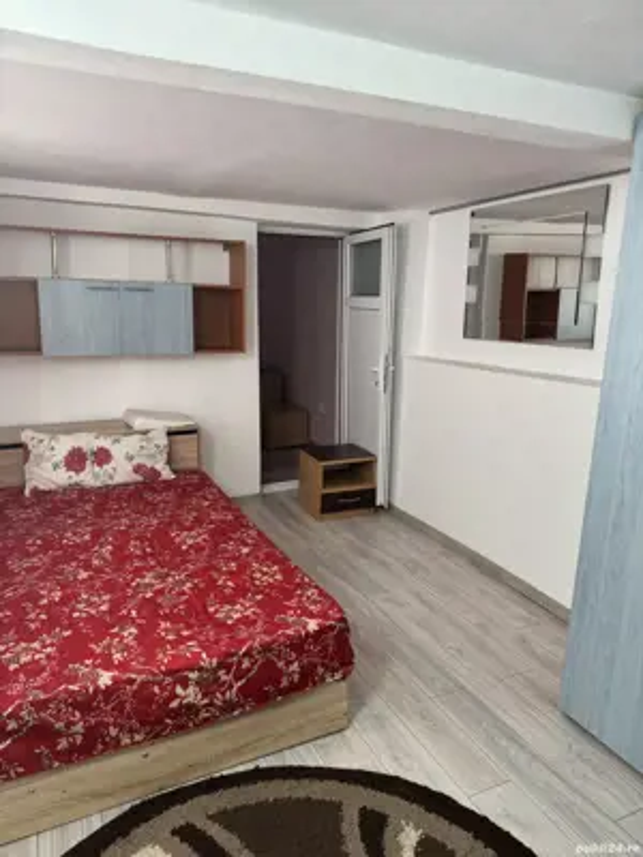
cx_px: 322
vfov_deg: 71.6
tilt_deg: -10.4
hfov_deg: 56.8
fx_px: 594
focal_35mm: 24
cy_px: 428
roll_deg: -0.8
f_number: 1.78
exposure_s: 1/100
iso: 200
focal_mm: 6.76
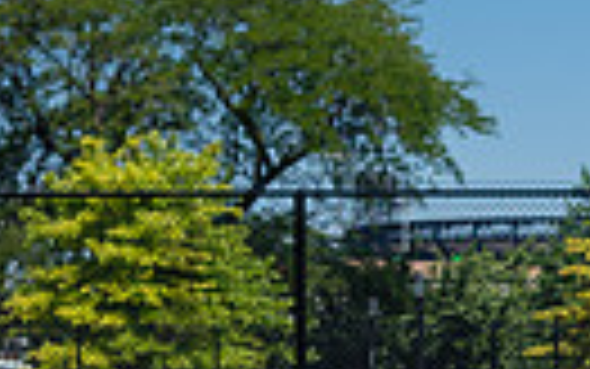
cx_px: 890
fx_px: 2831
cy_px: 515
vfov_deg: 7.4
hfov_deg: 11.4
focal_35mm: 176
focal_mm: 35
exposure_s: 1/2500
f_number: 4
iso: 200
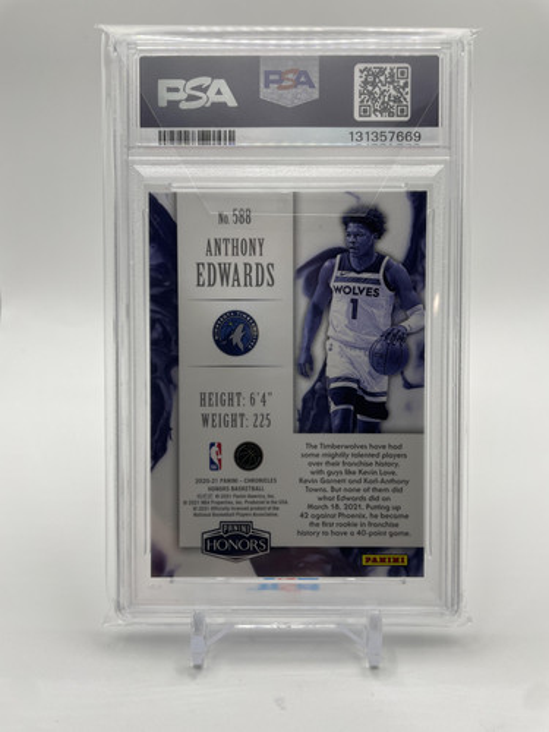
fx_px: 550
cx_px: 274
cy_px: 366
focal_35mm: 26
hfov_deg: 53.1
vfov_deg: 67.3
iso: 32
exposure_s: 1/456
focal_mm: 4.2
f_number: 1.6
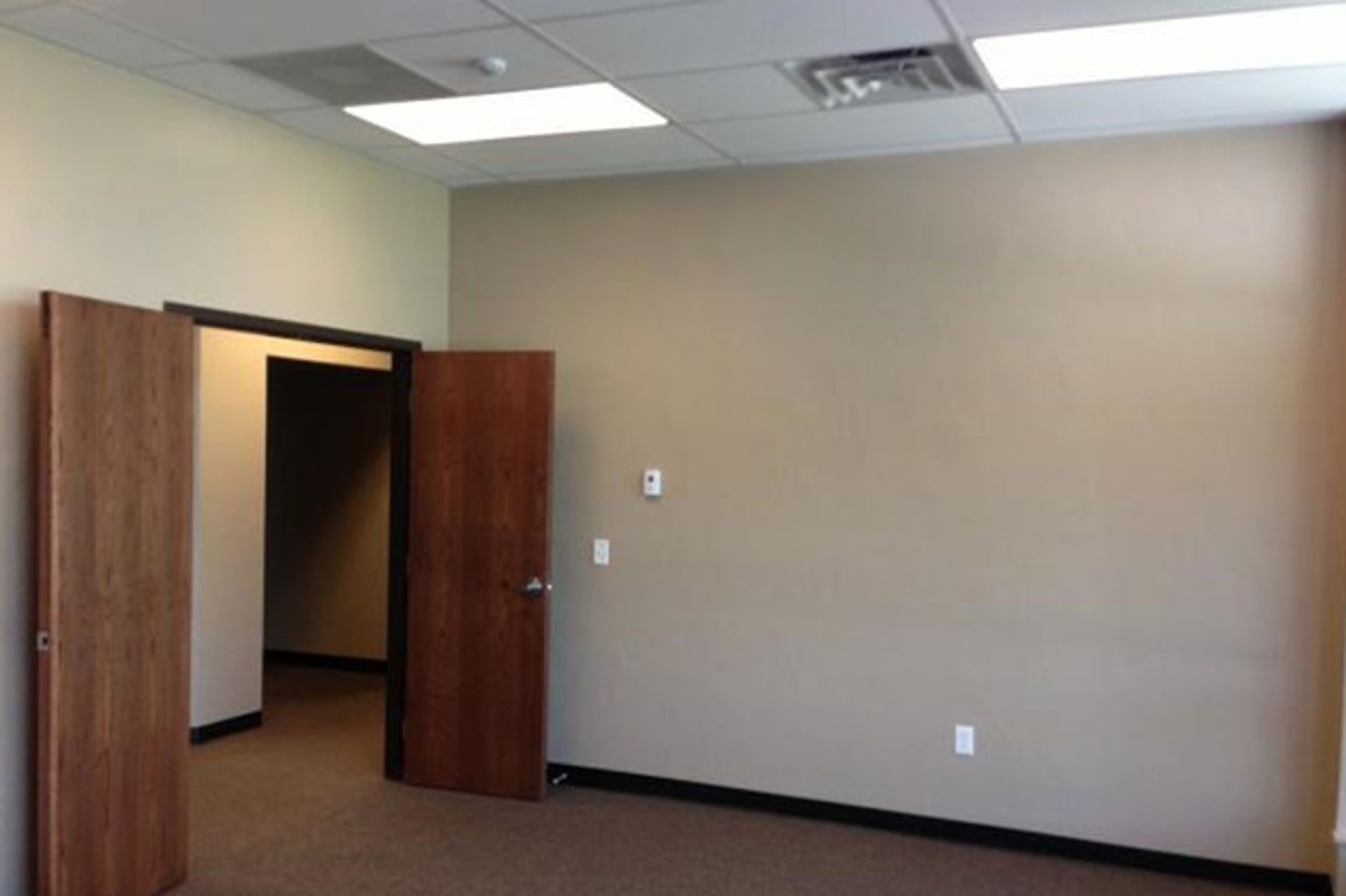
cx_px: 682
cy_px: 499
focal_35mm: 35
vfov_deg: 37.8
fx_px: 1308
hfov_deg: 54.5
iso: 125
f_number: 2.4
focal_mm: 4.13
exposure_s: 1/20
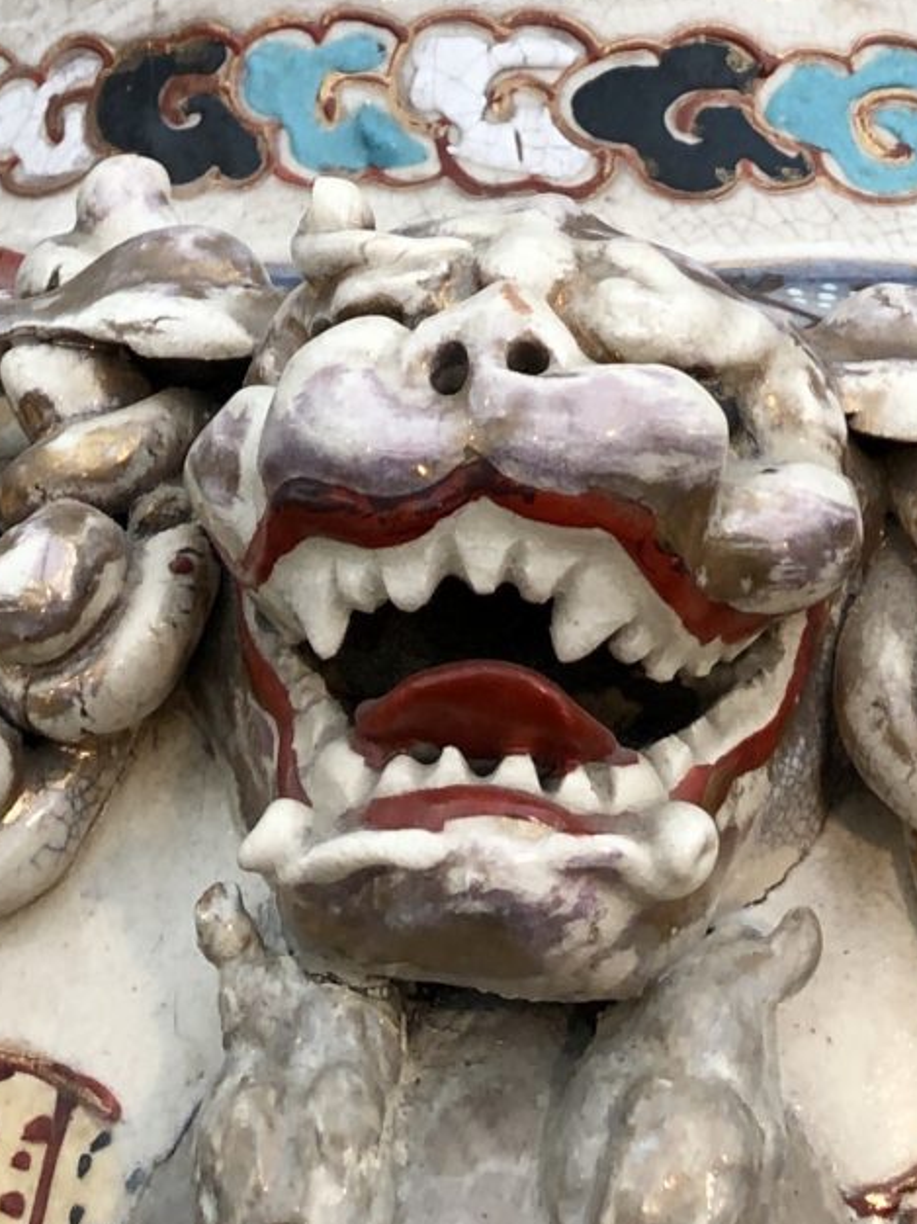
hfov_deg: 15.7
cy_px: -620
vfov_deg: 18.5
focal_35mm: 94
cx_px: 603
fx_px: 3322
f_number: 1.8
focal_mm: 4
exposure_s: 1/50
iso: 25
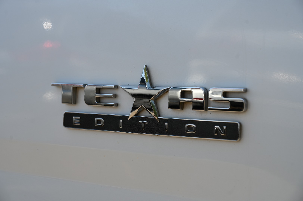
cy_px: 100
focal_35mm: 70
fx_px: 589
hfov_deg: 28.9
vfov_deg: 19.4
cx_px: 152
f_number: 6.3
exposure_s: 1/250
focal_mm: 70
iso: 100
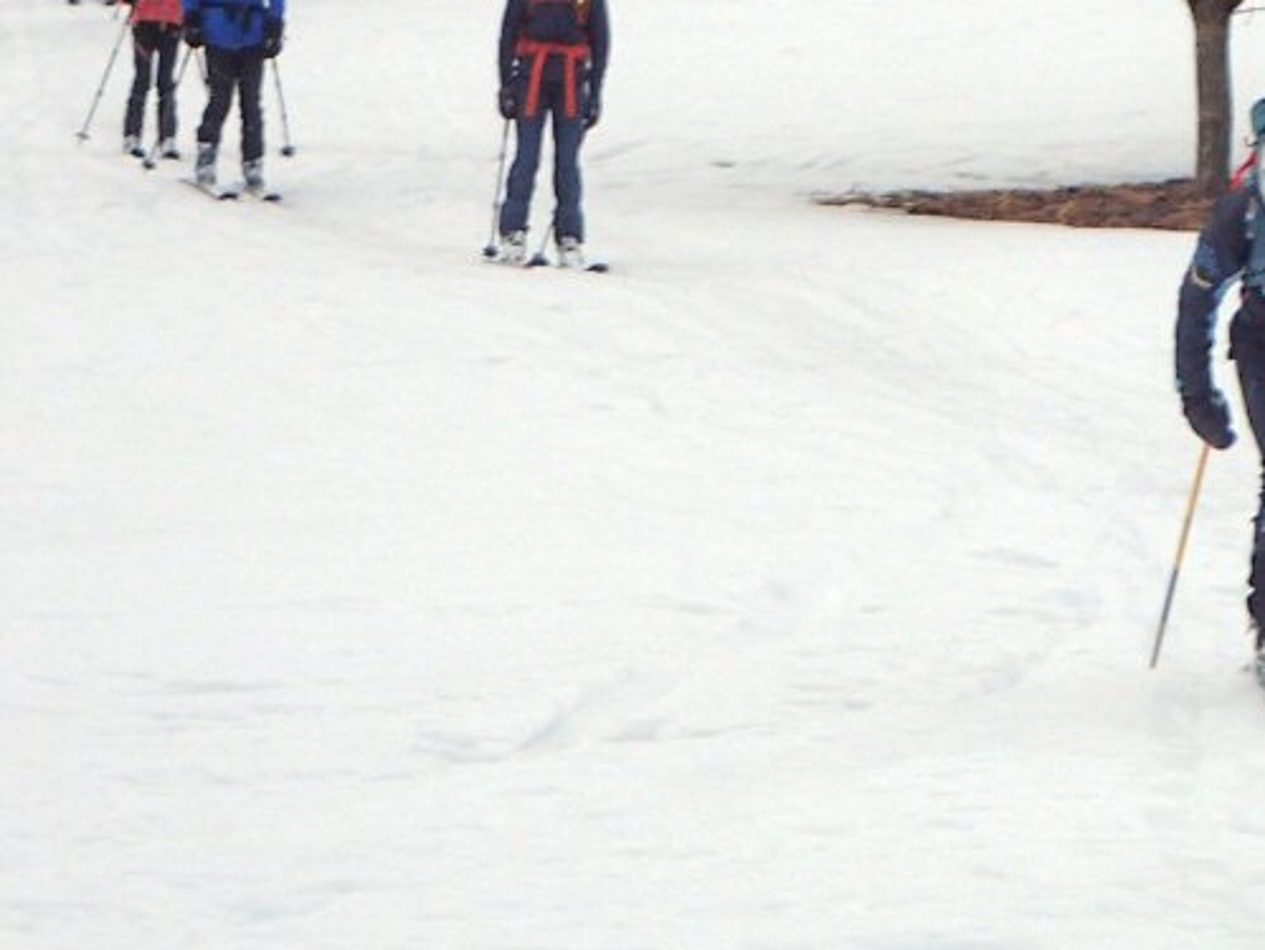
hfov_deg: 7.4
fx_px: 9764
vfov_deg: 5.6
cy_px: 357
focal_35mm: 267
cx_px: 1203
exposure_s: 1/200
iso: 100
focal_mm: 18
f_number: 4.9
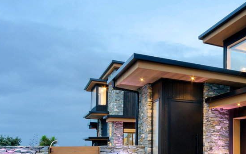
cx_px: 254
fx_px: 289
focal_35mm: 43
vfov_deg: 29.7
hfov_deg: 39.7
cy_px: 95
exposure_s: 1/4
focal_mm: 13
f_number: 10
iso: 320
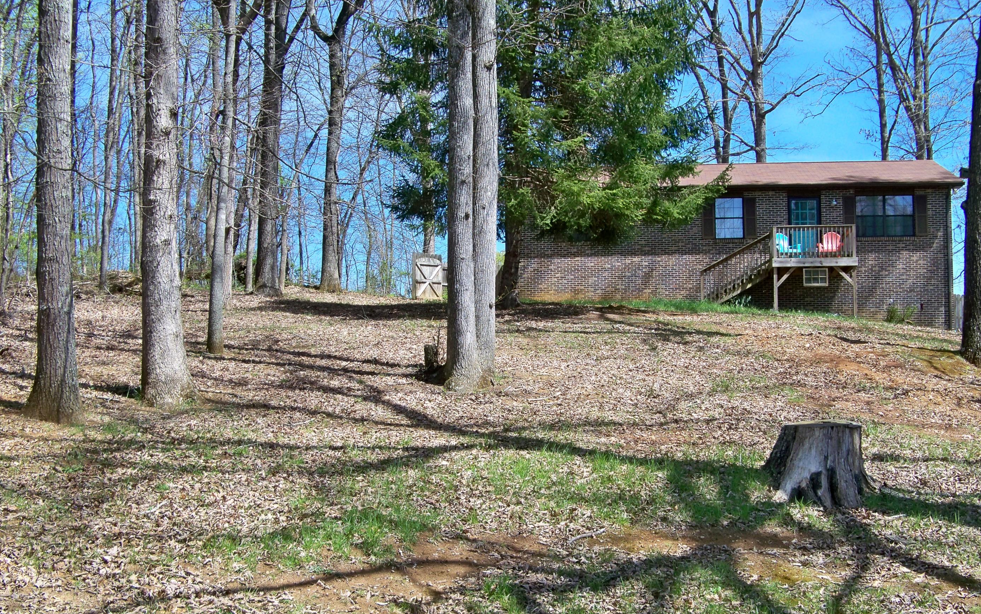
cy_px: 354
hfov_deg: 41.8
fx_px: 1283
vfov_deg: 26.8
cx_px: 496
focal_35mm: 48
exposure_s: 1/400
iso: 64
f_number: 3.7
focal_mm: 7.5
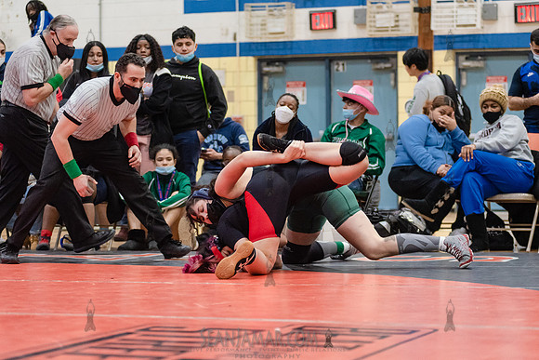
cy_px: 202
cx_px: 264
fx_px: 1545
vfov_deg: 13.3
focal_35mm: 103
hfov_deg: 19.8
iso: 4000
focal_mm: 92
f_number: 3.5
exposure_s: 1/400
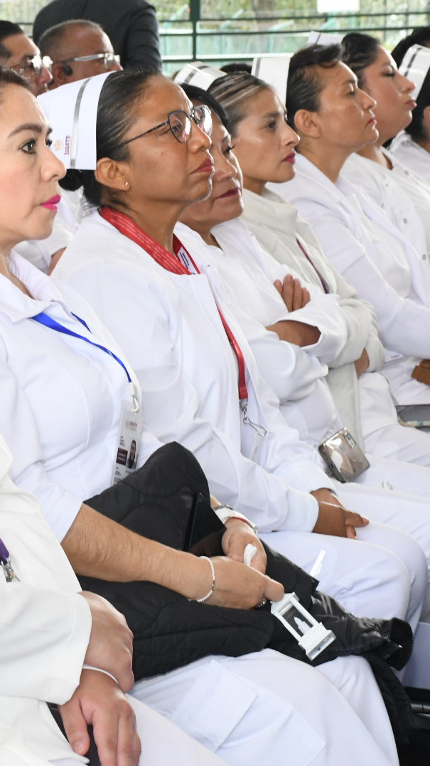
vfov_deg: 17.4
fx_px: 2494
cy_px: 384
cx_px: 16
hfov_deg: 9.8
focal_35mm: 123
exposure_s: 1/125
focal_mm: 52
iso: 2500
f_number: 11
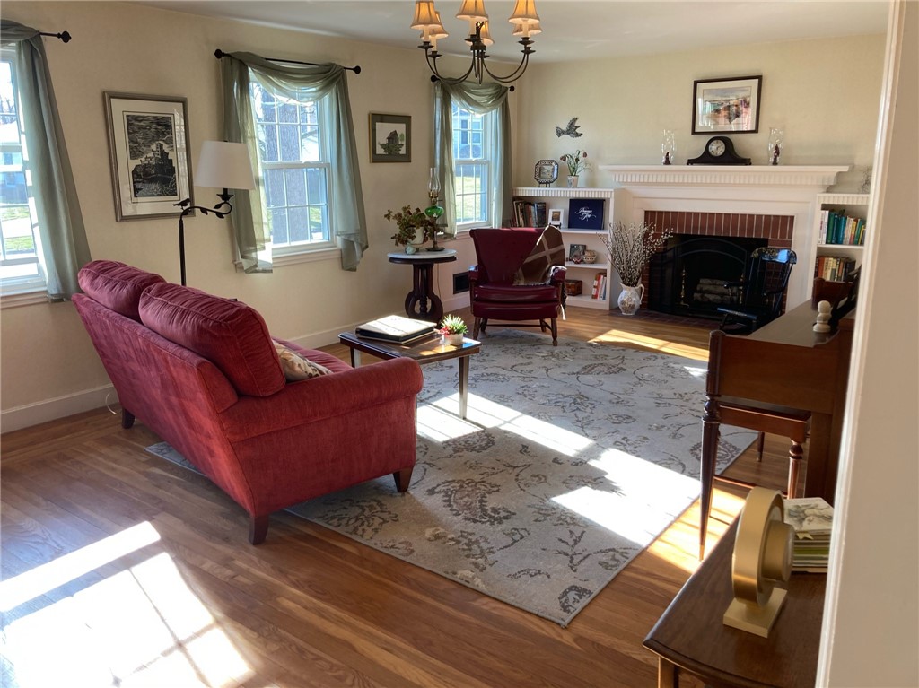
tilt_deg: -13.9
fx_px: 743
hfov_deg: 63.5
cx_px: 460
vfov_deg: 49.7
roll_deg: +0.7
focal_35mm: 28
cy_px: 344
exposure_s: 1/120
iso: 64
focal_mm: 3.99
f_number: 1.8
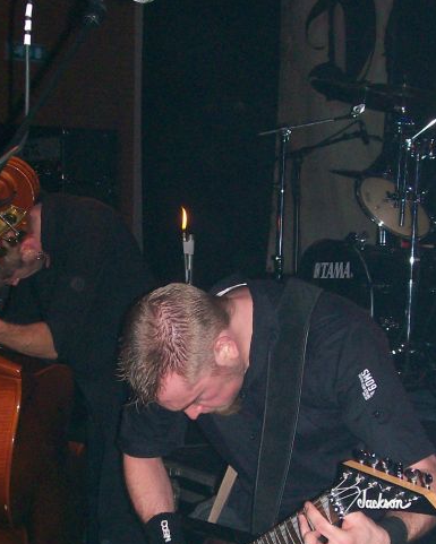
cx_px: 179
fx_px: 1177
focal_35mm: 73
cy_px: 342
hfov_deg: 21.0
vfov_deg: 26.0
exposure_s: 1/73.1
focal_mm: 7.6
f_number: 3
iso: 140
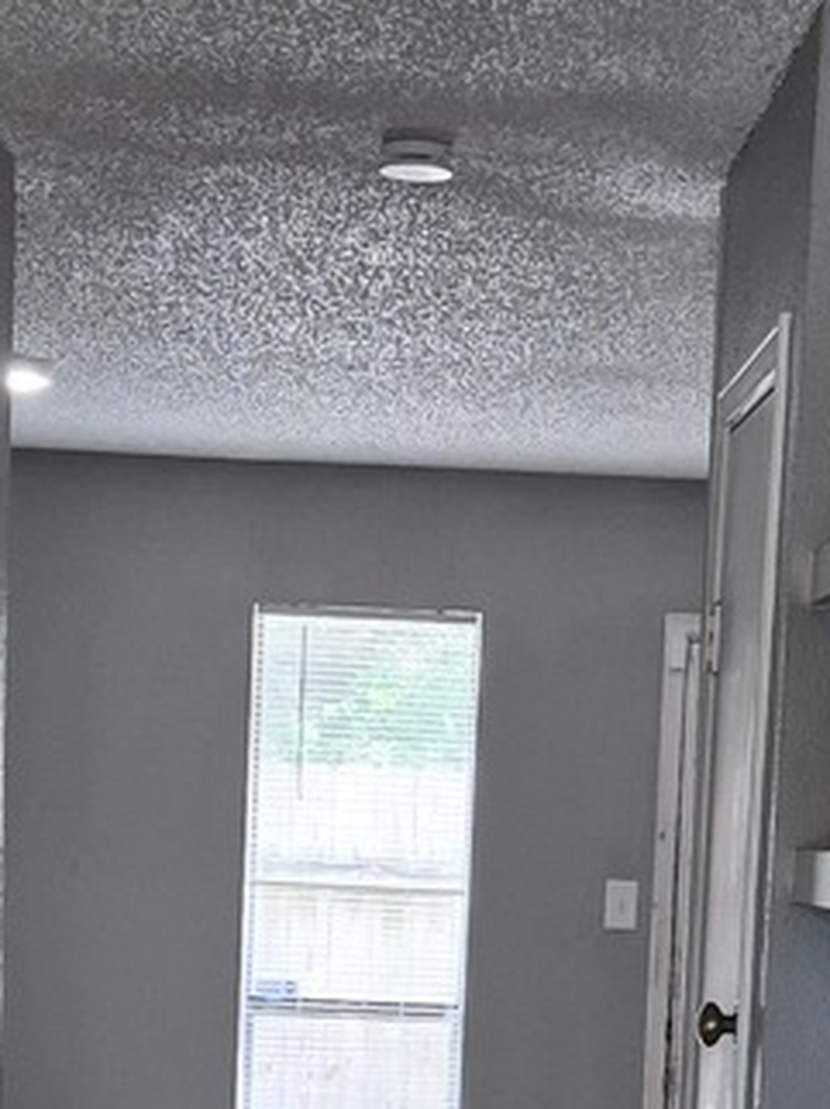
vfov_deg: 18.3
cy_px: 1278
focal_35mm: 103
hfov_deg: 14.3
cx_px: 479
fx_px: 3297
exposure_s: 1/120
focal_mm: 5.4
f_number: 1.8
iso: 250
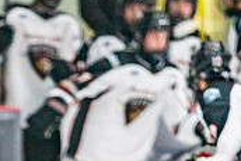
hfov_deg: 2.2
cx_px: -137
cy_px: 287
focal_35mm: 937
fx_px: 6278
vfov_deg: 1.5
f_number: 2.8
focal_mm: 200
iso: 3200
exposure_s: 1/1250
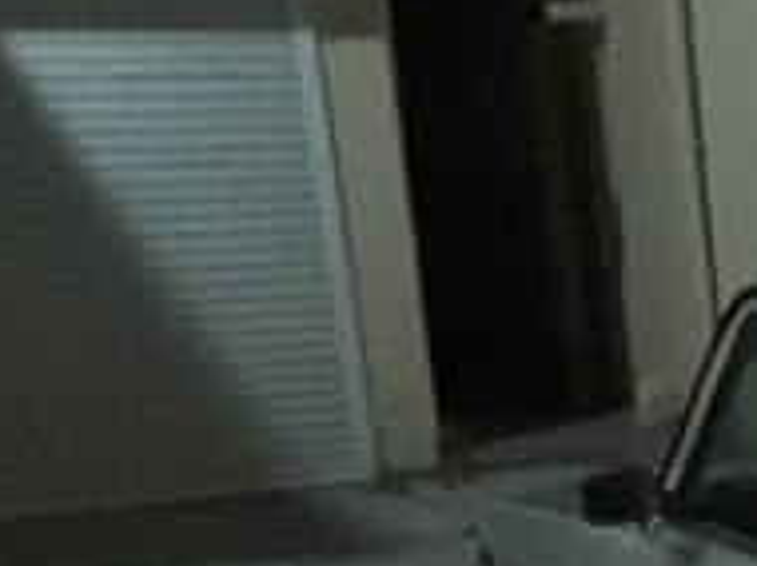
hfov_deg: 18.7
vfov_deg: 14.6
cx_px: 1108
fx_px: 2053
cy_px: 839
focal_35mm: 94
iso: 320
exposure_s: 1/17
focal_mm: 3.6
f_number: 1.9
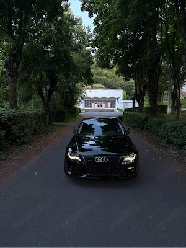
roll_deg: -0.8
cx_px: 93
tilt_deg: -2.3
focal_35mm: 26
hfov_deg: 53.1
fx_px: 186
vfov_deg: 67.3
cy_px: 124
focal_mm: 5.96
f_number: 1.6
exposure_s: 1/49
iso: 400
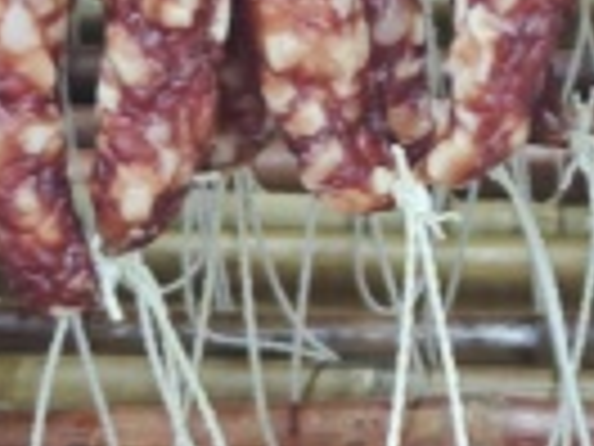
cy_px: -644
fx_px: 4788
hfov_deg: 7.1
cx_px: 612
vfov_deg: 5.2
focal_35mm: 279
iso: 320
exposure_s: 1/50
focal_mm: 8.72
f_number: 1.63
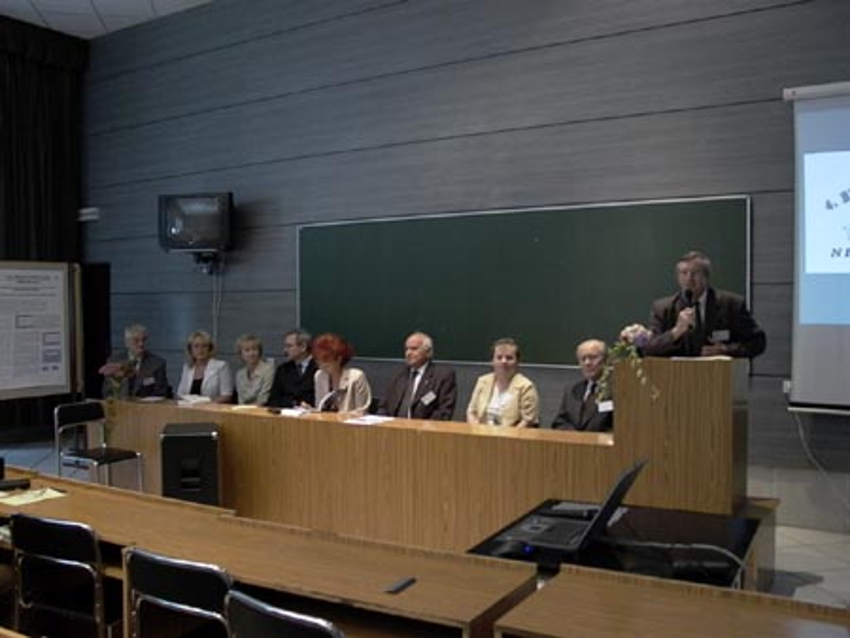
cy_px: 319
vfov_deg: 43.0
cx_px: 425
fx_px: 811
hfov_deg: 55.3
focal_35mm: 33
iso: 100
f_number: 2.04
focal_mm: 7.13
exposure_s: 1/8
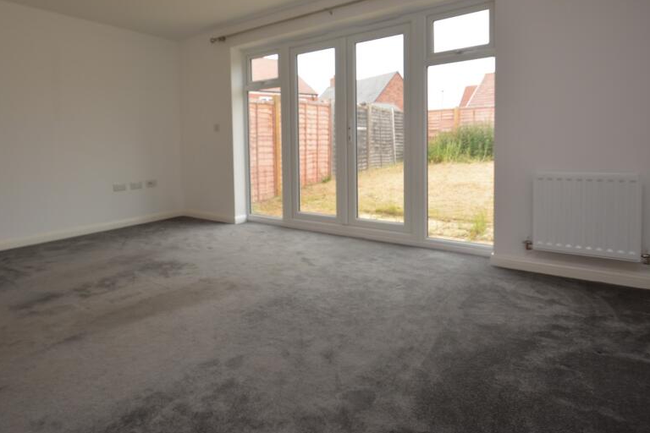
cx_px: 295
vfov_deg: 60.5
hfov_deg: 83.8
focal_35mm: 20
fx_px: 361
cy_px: 146
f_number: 4.5
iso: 200
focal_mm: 10
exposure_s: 1/80
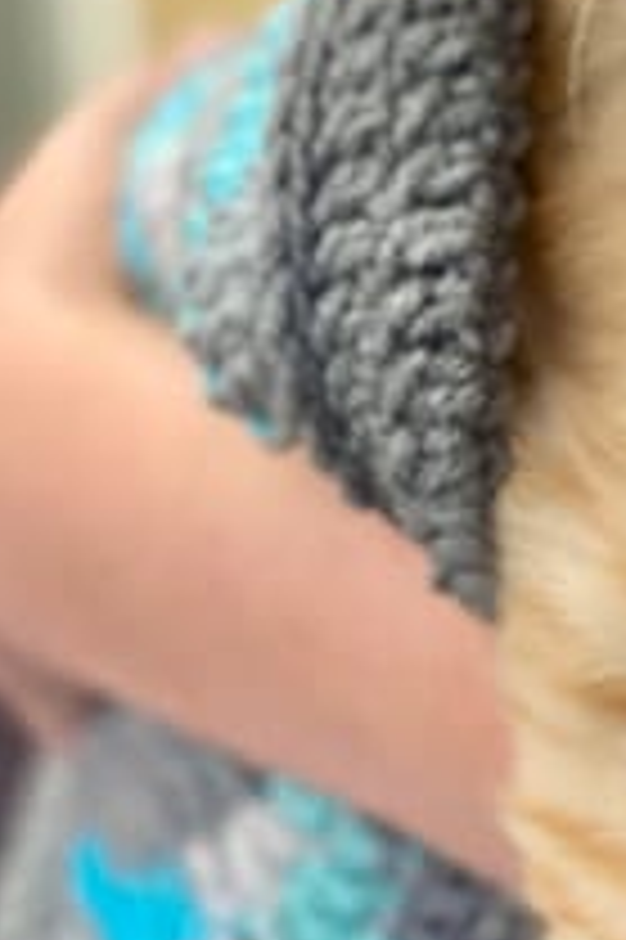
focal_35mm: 138
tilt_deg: -16.3
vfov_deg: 14.9
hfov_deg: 9.8
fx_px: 3605
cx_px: 748
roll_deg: +1.1
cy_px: 412
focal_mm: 6
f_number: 2
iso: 125
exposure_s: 1/40
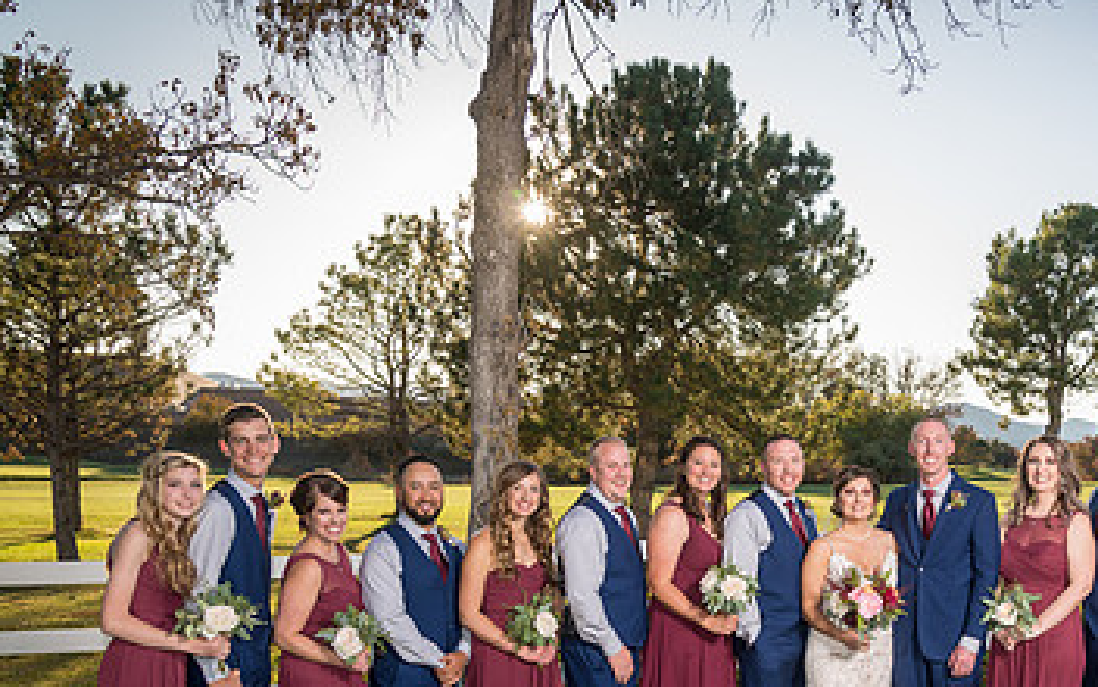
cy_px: 585
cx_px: 807
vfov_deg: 29.0
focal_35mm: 43
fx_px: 1287
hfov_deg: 44.8
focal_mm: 24
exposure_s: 1/200
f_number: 5.6
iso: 100
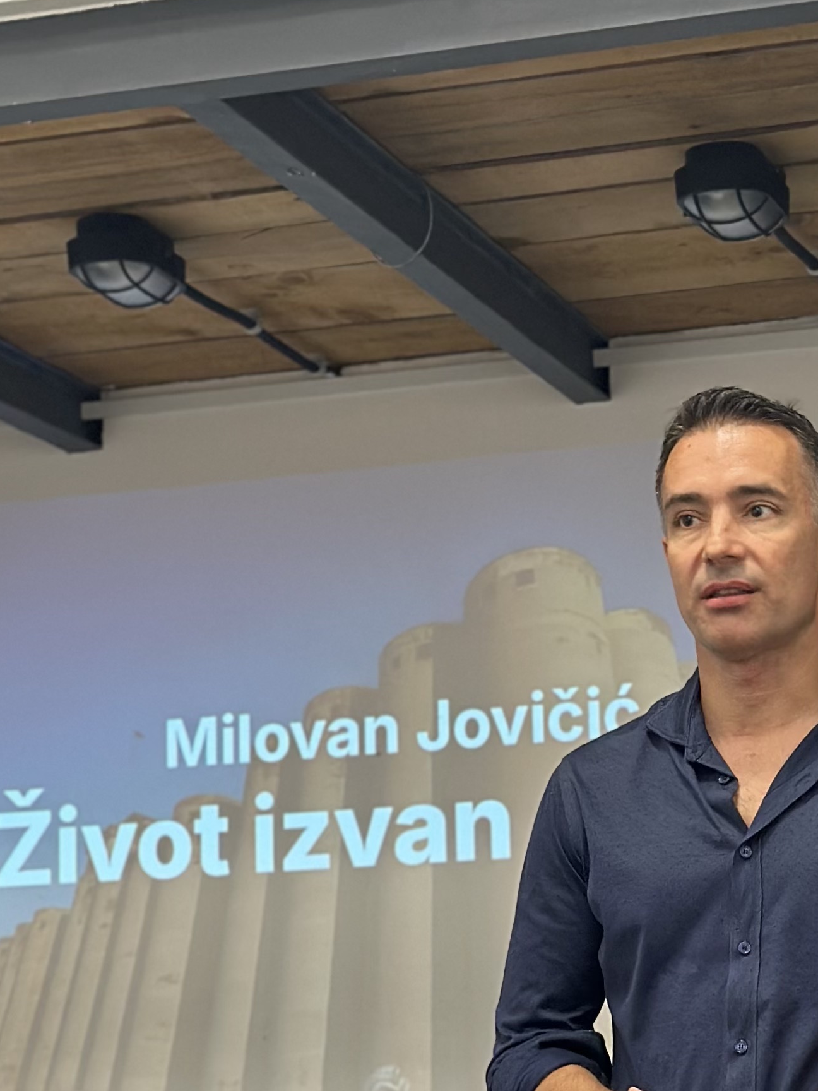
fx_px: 3529
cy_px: 547
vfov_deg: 17.6
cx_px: 416
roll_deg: +0.9
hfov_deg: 13.2
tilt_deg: +10.6
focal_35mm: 112
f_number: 1.78
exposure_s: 1/48
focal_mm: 6.86
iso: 320
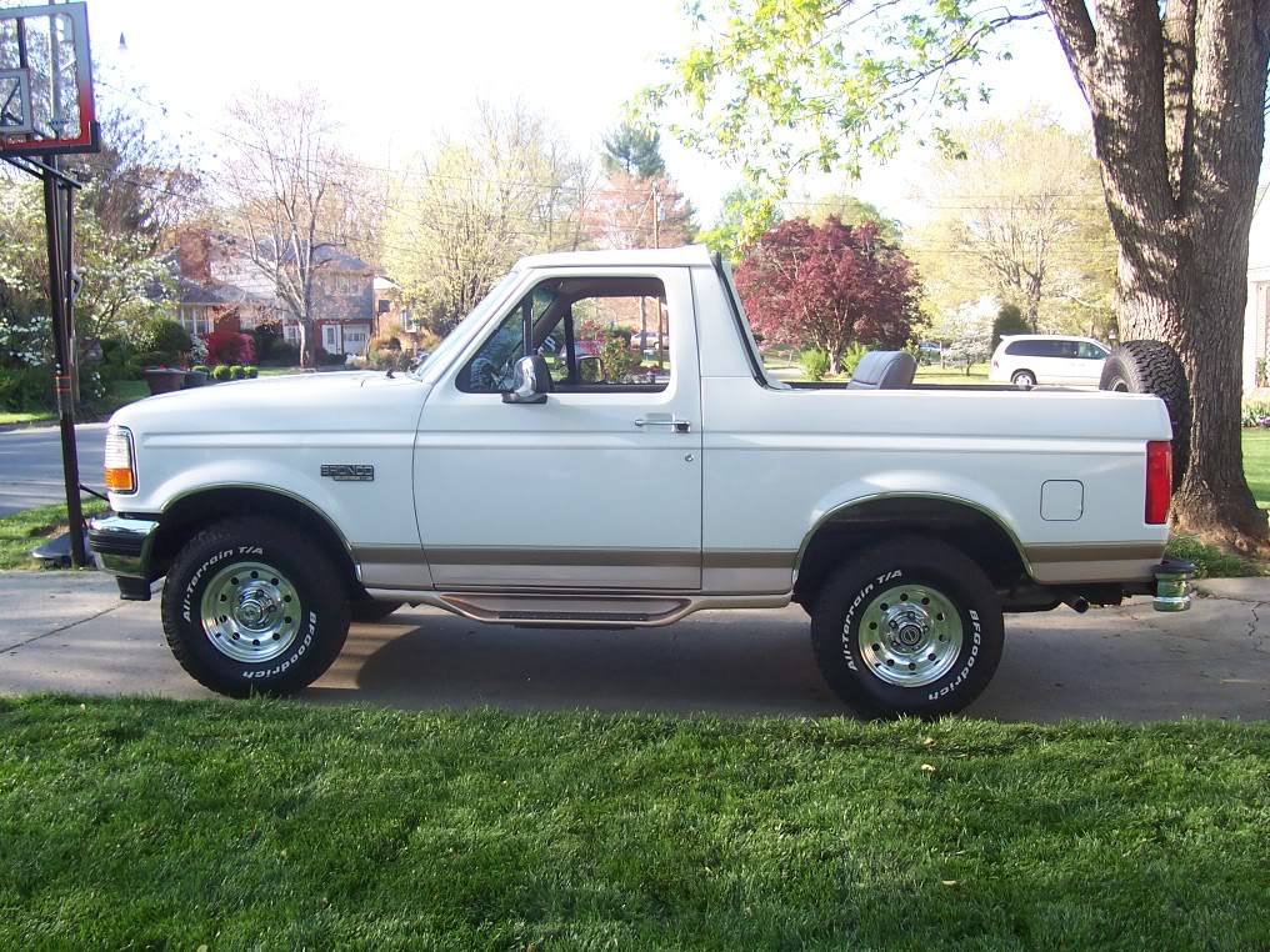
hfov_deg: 50.1
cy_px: 476
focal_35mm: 37
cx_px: 635
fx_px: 1357
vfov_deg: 38.7
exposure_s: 1/250
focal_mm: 5.6
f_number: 2.8
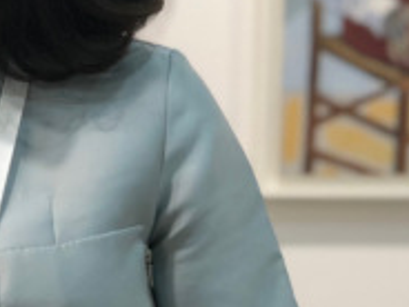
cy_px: 34
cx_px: 129
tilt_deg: -1.3
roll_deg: -1.3
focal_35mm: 184
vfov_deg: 8.0
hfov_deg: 10.7
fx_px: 2174
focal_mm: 6
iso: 64
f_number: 2.4
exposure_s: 1/60
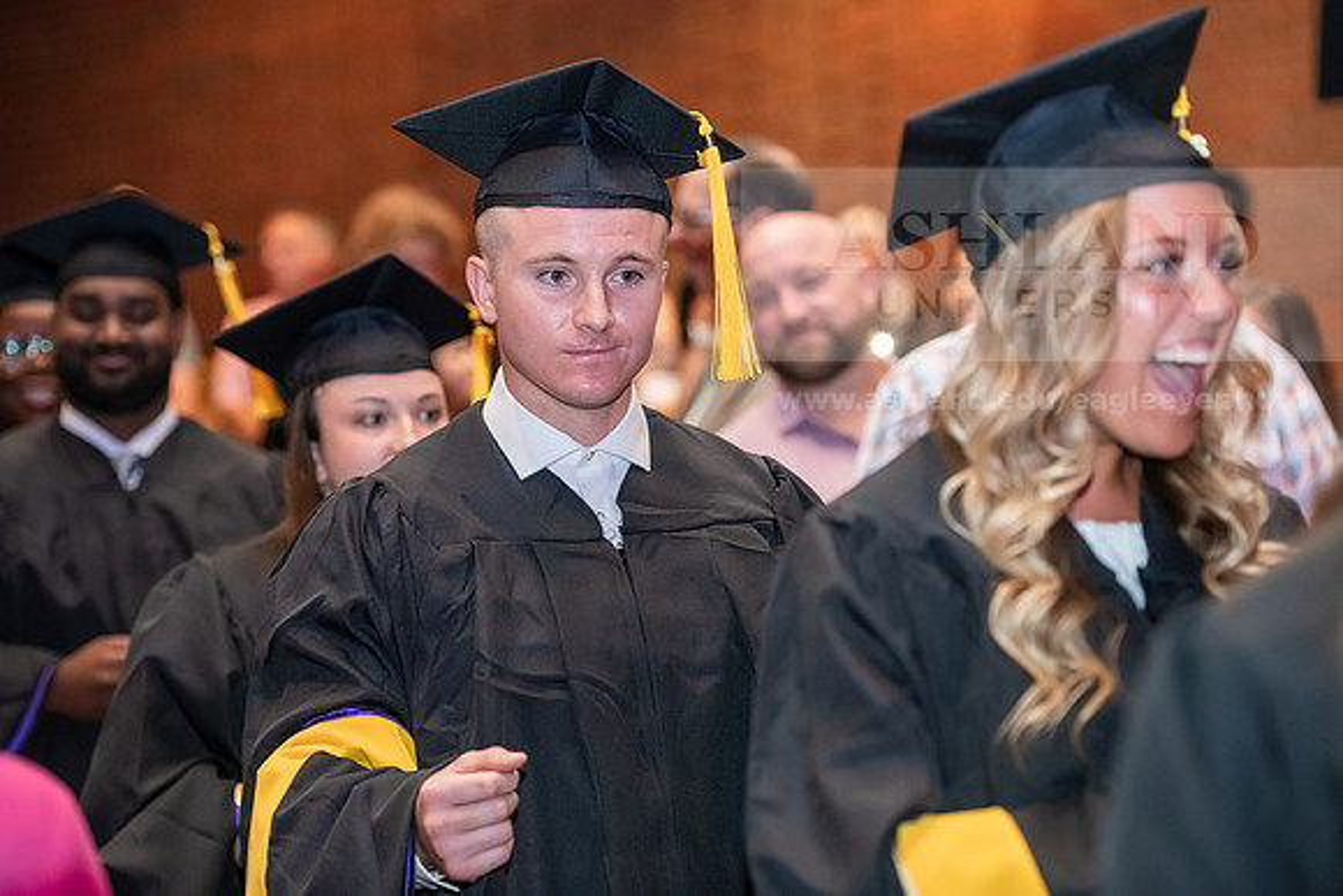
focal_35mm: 110
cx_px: 672
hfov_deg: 18.6
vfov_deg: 12.5
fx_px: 4104
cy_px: 448
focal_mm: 110
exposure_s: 1/200
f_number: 3.2
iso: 3200
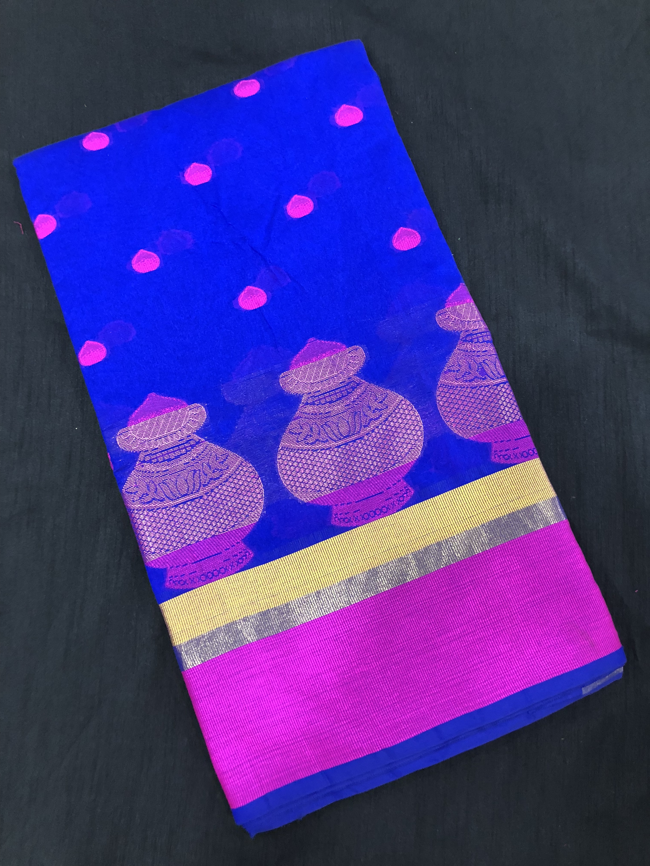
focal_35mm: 28
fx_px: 701
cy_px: 433
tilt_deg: -81.6
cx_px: 325
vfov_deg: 63.4
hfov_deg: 49.7
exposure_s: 1/13
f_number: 1.8
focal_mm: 4
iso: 100
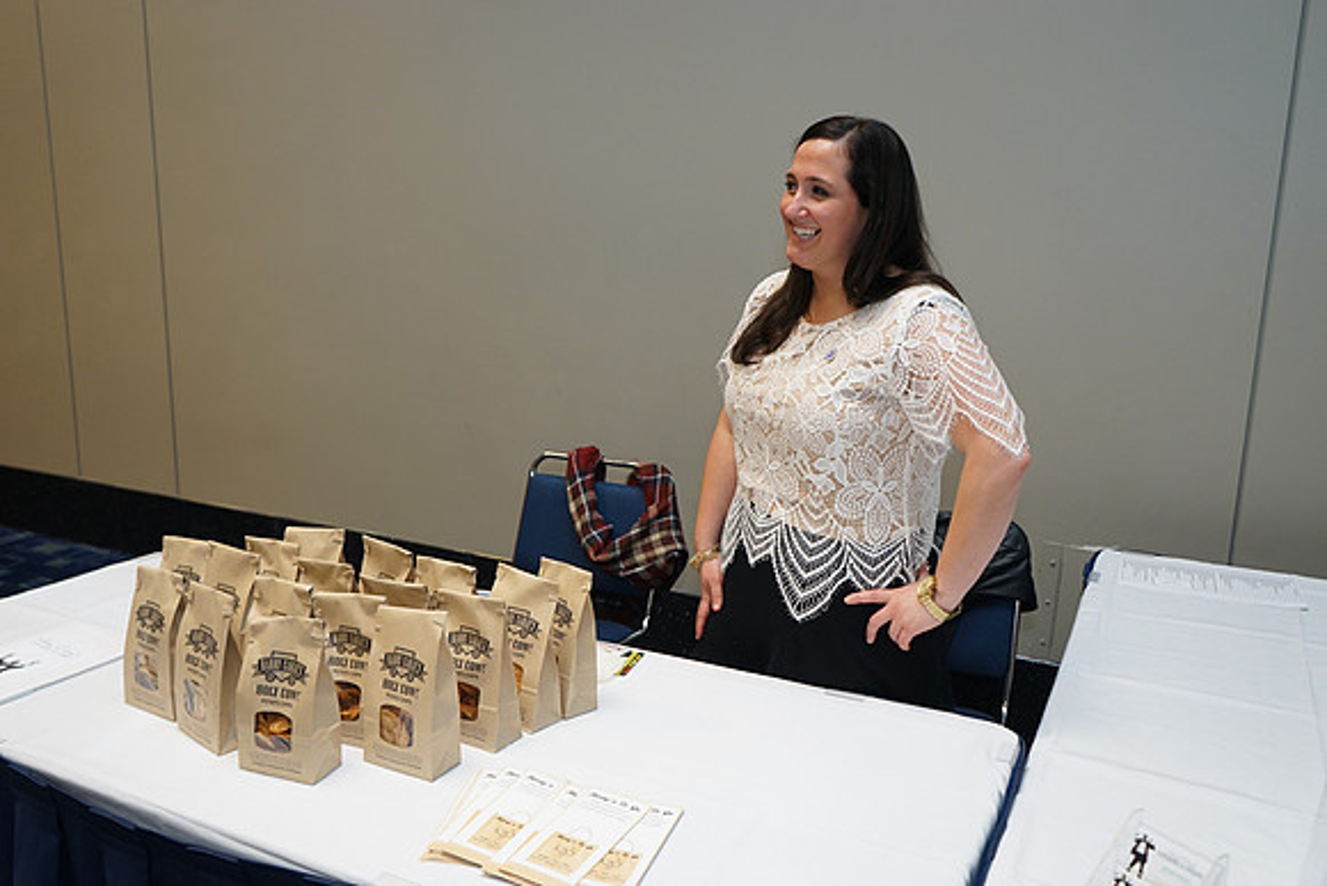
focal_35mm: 29
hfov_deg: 63.6
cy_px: 443
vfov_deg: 45.0
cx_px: 664
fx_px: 1069
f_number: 4.5
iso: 800
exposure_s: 1/80
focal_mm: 29
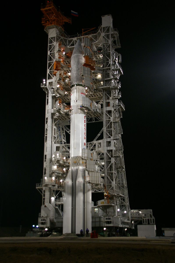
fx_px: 329
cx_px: 88
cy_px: 132
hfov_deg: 29.8
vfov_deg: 43.6
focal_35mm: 45
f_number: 4
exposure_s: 1/2
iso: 400
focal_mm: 30
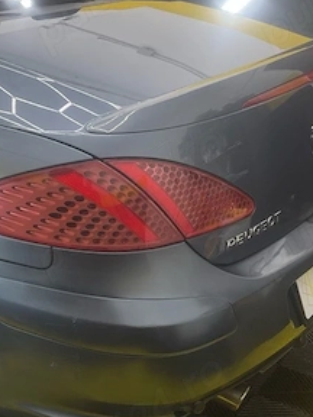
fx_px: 627
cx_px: -38
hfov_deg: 25.8
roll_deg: +1.6
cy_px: 210
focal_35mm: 52
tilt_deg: -24.5
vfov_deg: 36.8
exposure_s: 1/100
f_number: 1.6
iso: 50
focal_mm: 5.1
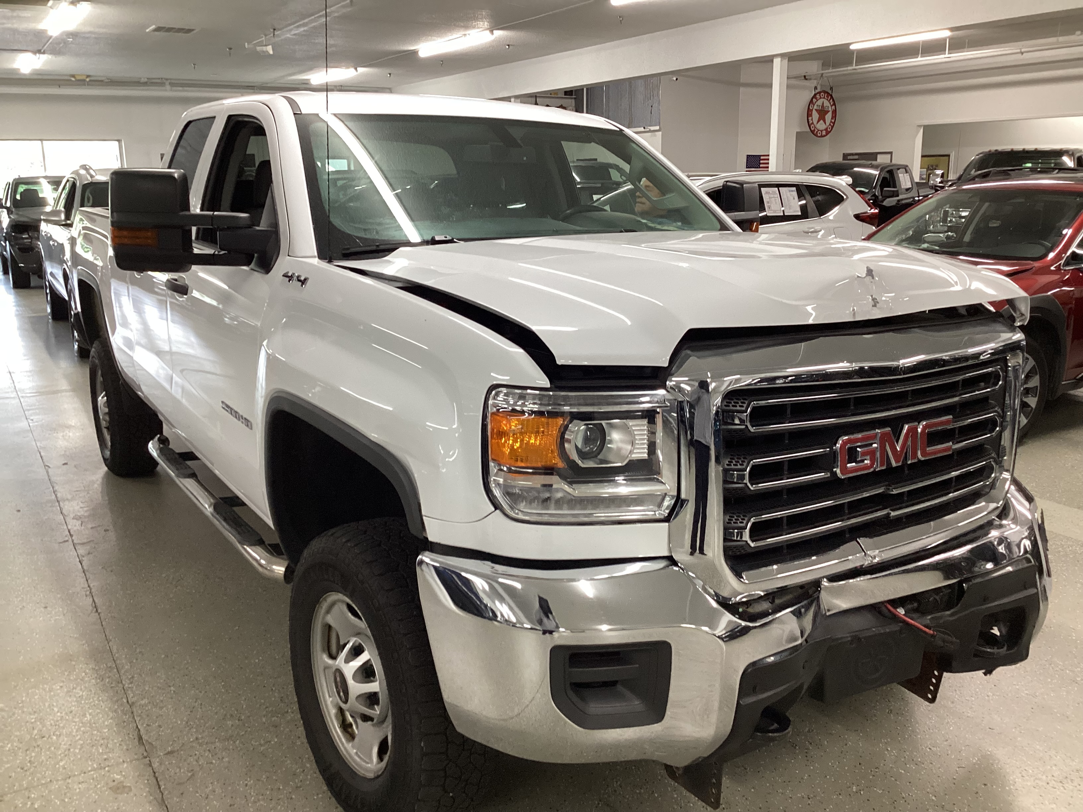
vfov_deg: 45.4
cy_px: 406
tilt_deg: -15.6
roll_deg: +0.2
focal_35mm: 31
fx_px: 970
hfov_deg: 58.4
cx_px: 542
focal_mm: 3.3
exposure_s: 1/60
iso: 200
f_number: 2.4
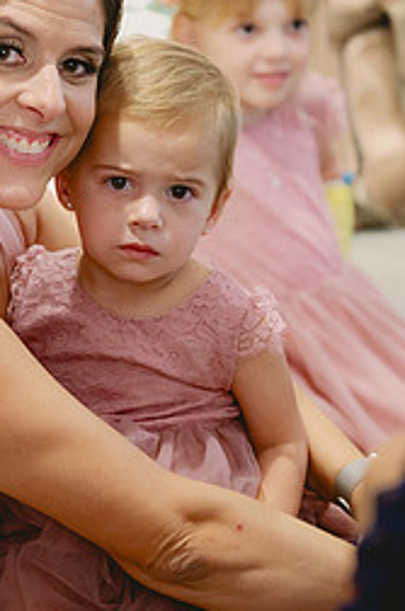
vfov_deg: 16.4
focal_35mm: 125
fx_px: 2118
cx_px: 79
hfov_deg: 10.9
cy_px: 269
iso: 1600
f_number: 2.8
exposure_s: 1/250
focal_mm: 70
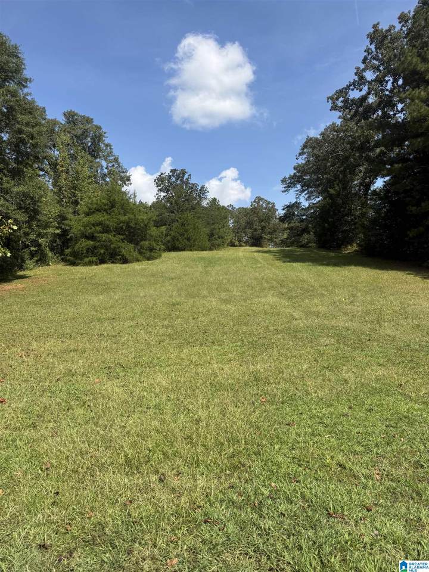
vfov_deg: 71.6
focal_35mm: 24
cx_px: 214
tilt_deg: +0.9
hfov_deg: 56.8
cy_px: 286
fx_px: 397
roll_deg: +0.2
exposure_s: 1/3953
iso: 80
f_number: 1.78
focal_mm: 6.76
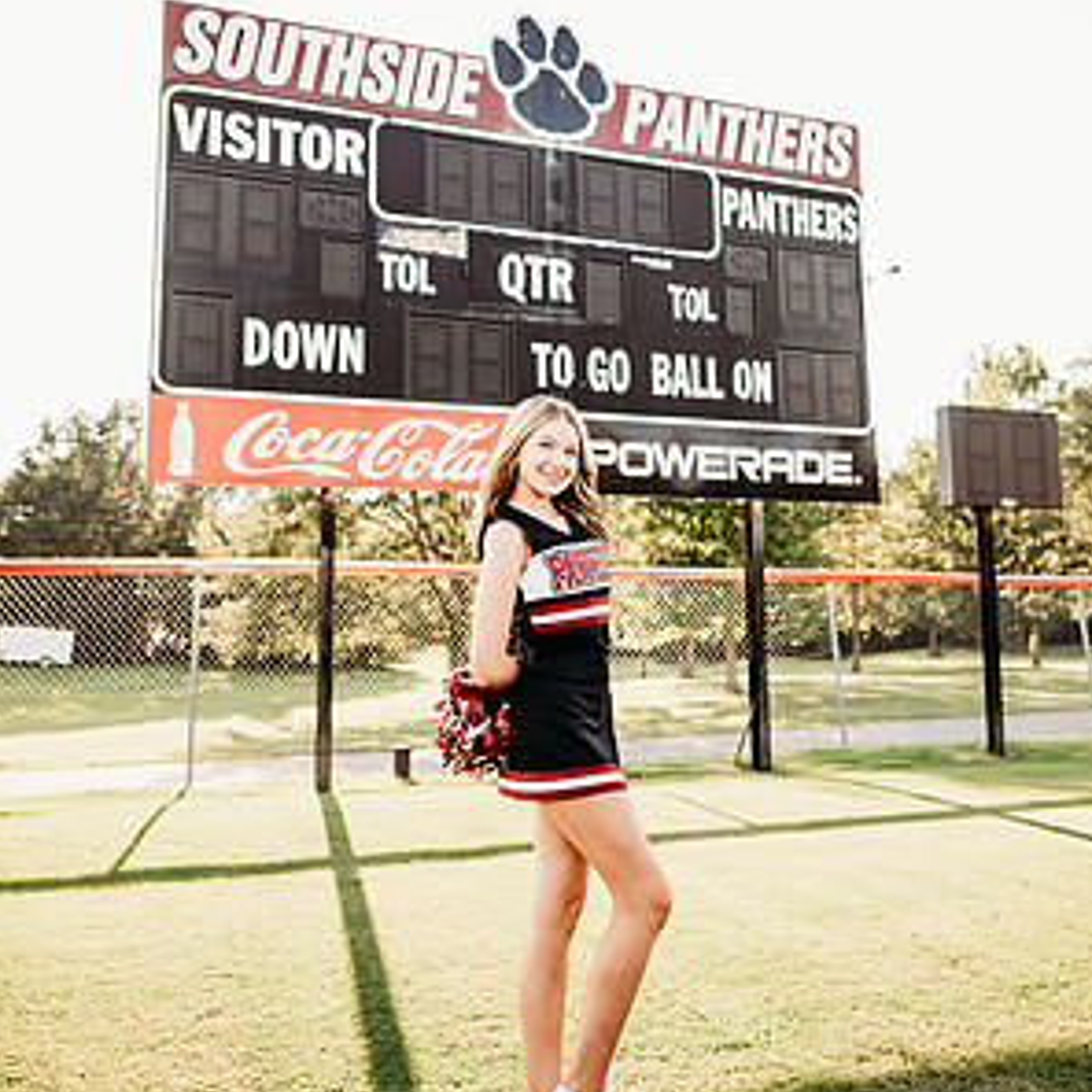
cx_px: 550
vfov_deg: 52.3
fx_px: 1106
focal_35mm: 31
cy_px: 461
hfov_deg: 52.5
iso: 200
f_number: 2.8
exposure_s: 1/800
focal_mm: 24
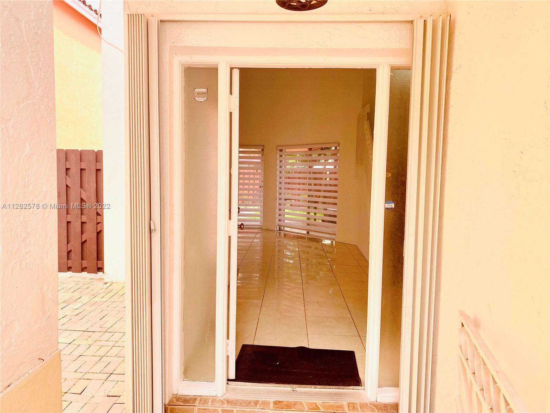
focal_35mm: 26
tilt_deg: -5.7
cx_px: 275
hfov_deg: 67.3
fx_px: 413
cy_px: 206
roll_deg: -0.9
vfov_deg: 53.1
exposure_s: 1/369
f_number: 1.8
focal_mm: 4.25
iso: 32
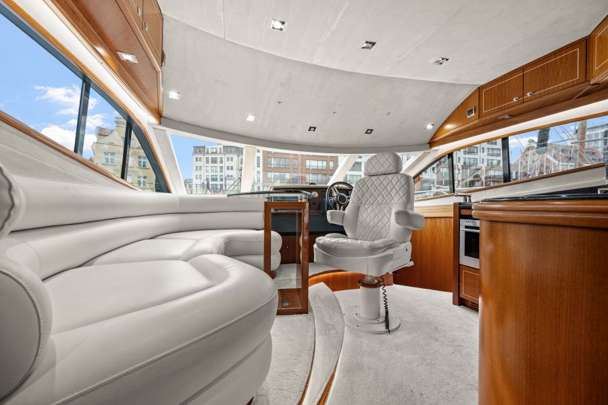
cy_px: 202
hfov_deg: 104.3
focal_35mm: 14
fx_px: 236
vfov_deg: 81.2
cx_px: 304
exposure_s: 1/125
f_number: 6.3
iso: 1250
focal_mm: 14
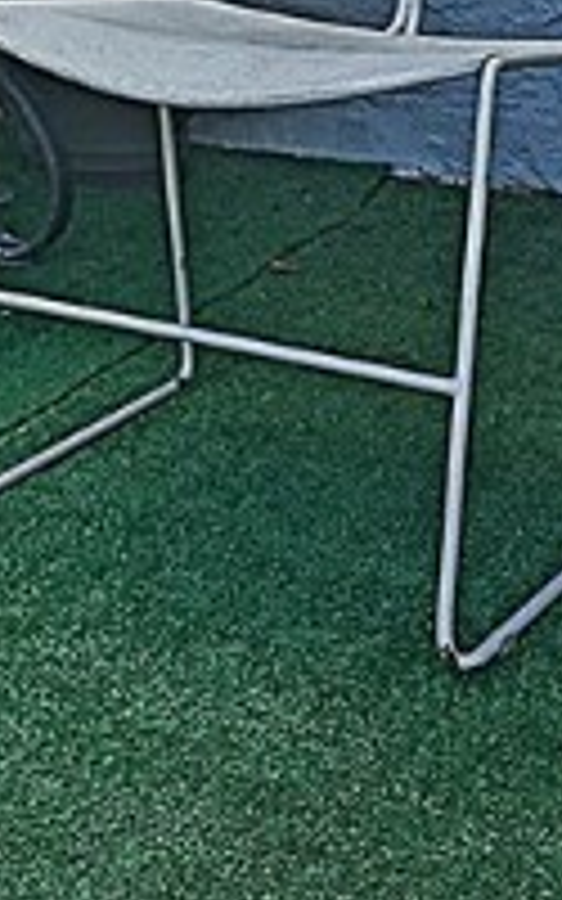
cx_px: -166
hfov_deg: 12.4
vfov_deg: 19.4
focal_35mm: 102
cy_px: -144
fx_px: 2500
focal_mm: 4.6
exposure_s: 1/120
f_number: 1.8
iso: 40
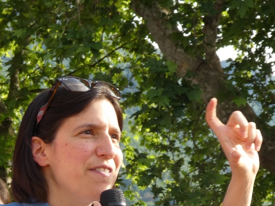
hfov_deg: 8.5
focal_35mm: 234
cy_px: 223
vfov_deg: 6.3
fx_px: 1859
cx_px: 136
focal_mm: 17.5
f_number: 4.8
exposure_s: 1/80
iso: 80
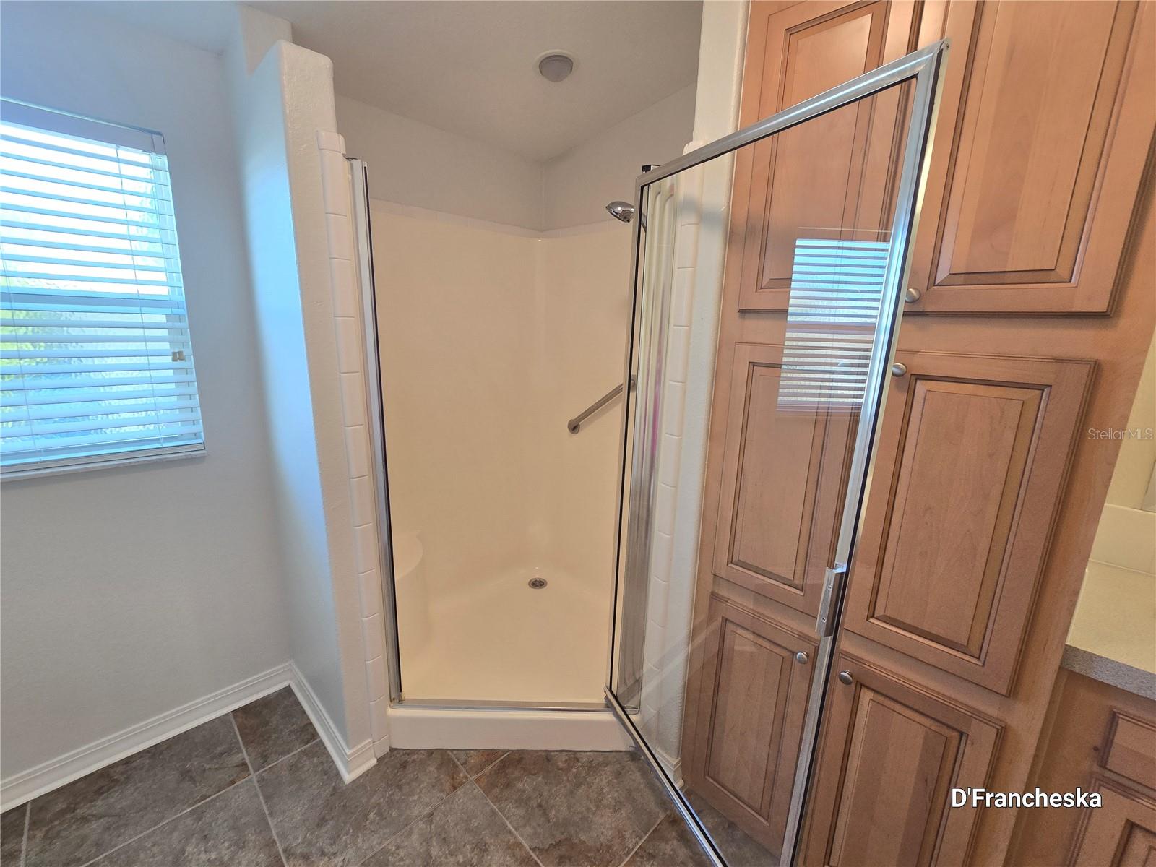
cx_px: 578
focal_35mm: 13
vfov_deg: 89.9
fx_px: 434
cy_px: 434
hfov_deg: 106.2
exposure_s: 1/60
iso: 80
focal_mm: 2.2
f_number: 2.2
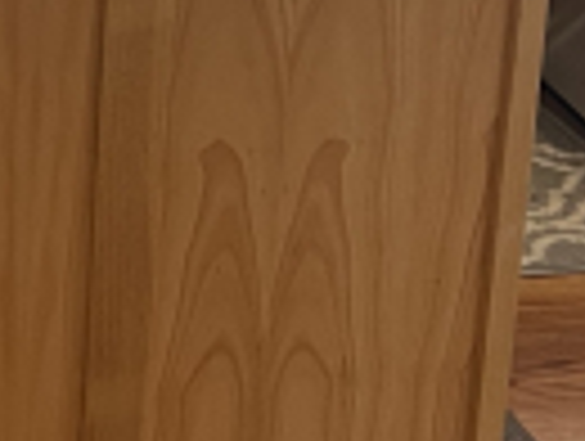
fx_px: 2252
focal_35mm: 133
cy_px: -410
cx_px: -331
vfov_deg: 10.4
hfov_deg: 13.8
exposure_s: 1/60
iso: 160
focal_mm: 5.7
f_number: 1.5
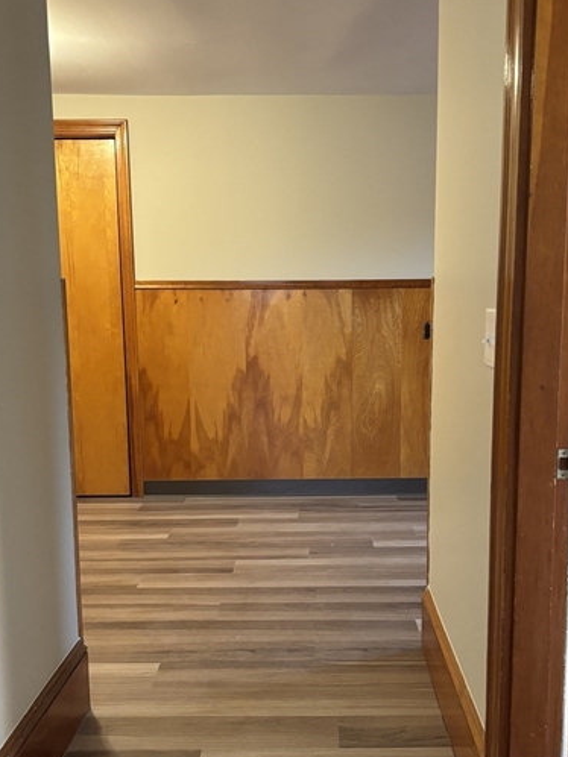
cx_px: 307
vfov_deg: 46.7
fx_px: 875
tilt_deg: -10.8
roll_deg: -2.1
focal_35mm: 40
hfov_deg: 35.9
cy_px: 428
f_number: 1.6
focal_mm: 5.96
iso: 500
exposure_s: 1/60
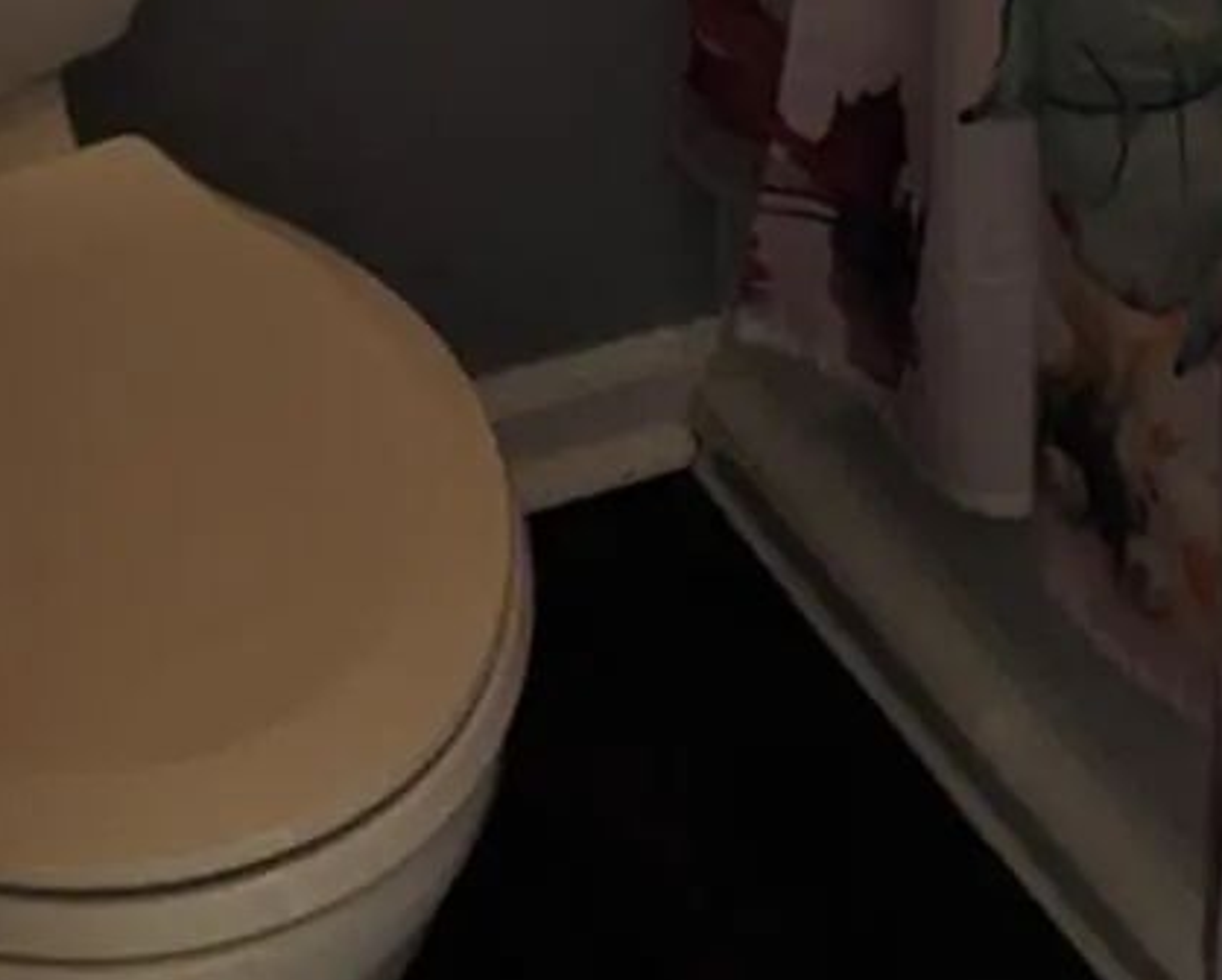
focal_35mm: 126
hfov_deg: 14.8
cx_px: 1383
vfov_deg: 10.7
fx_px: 4560
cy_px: -1290
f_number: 1.8
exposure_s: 1/24
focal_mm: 4.44
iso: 193
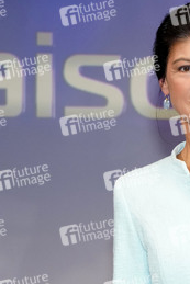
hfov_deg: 19.7
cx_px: 213
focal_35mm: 66
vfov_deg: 30.5
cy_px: 150
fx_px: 522
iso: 2000
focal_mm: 38
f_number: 5
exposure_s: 1/125
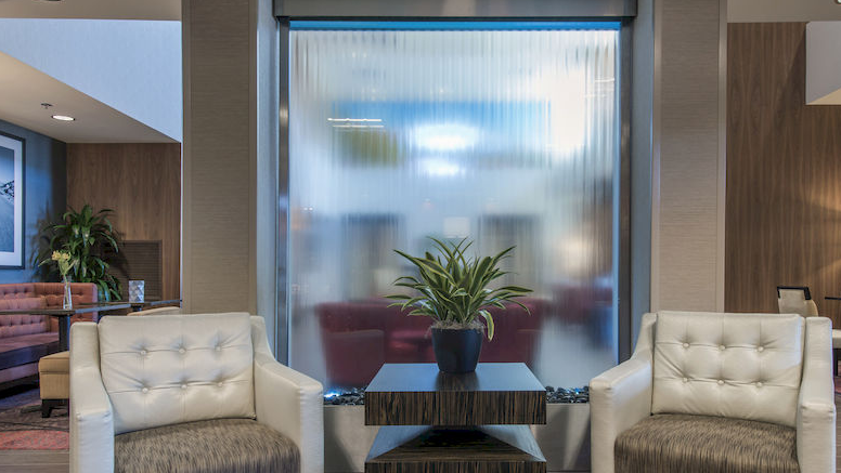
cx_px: 452
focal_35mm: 27
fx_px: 602
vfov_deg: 42.8
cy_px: 280
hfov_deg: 69.7
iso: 100
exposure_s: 1.3
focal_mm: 20
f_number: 16
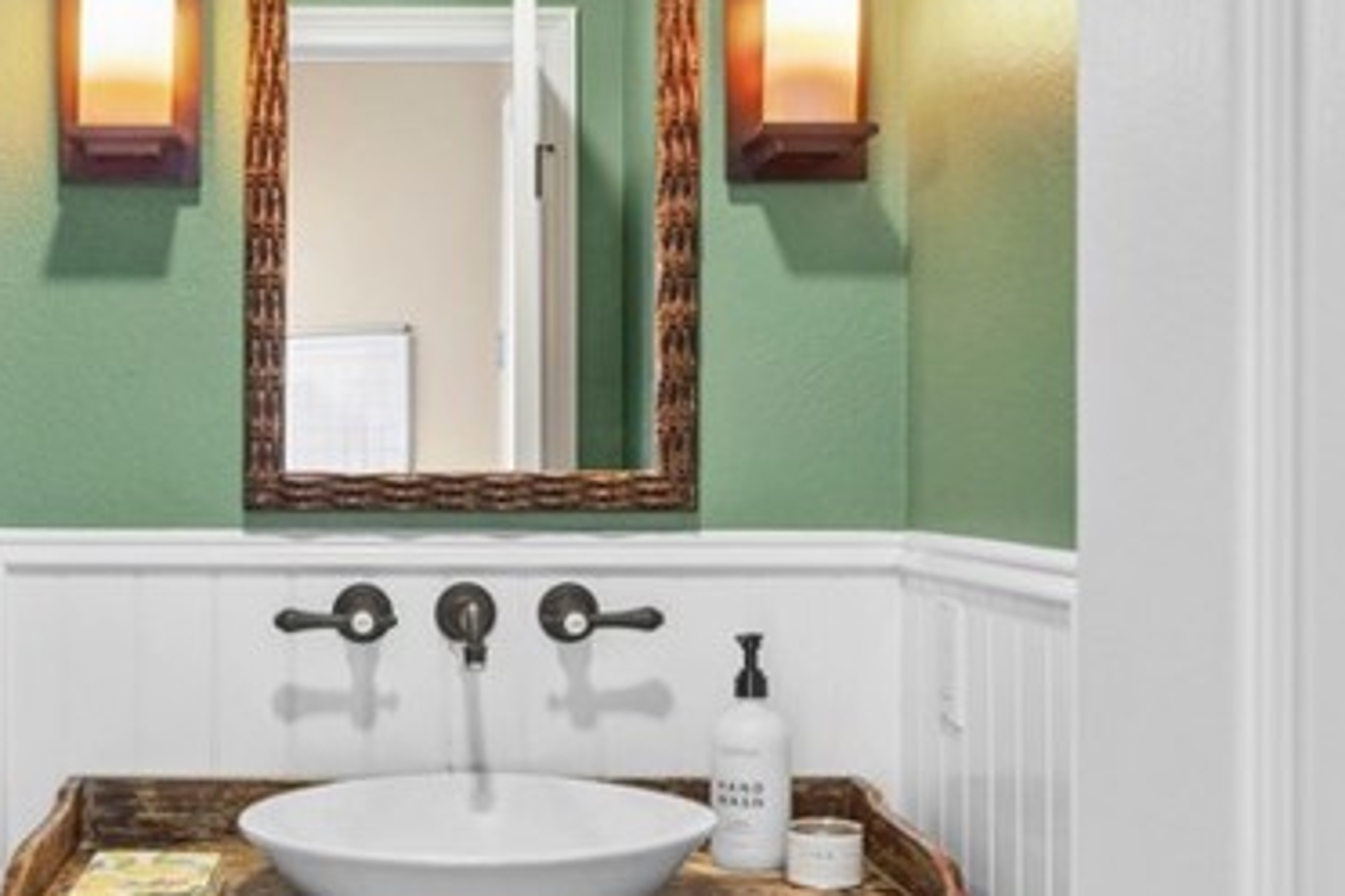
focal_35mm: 55
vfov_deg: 24.6
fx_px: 2055
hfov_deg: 35.7
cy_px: 497
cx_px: 394
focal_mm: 20
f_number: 9
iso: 320
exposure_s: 3
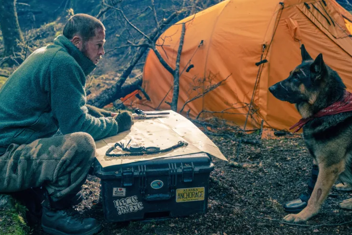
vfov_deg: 26.5
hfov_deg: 38.9
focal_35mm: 51
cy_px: 118
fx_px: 499
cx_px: 178
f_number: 5.6
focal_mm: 50
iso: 2000
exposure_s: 1/200
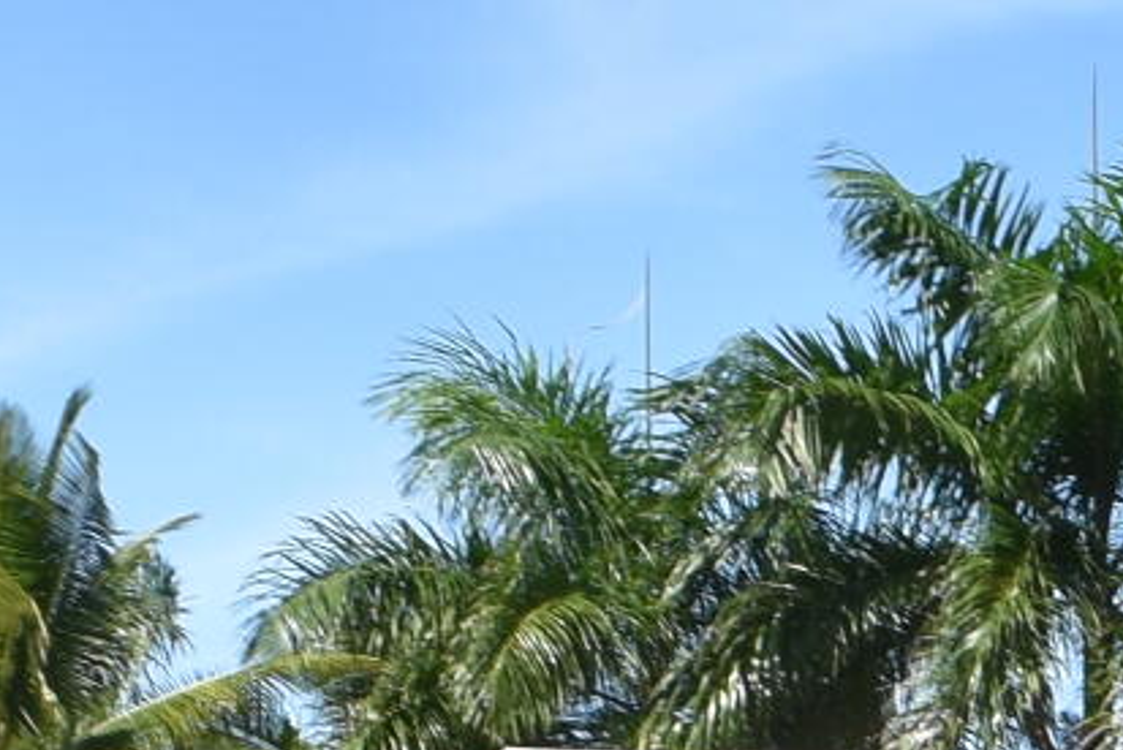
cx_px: 1835
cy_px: 1302
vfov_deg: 6.9
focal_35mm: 196
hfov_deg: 10.1
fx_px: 6118
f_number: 9
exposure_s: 1/320
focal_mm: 18
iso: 200
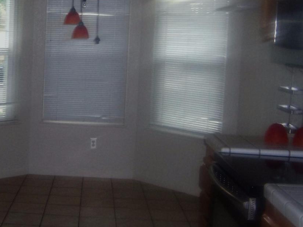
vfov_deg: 24.4
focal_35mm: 60
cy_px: 105
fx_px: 525
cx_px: 49
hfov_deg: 31.1
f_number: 2.8
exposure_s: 1/60
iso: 140
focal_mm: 5.5
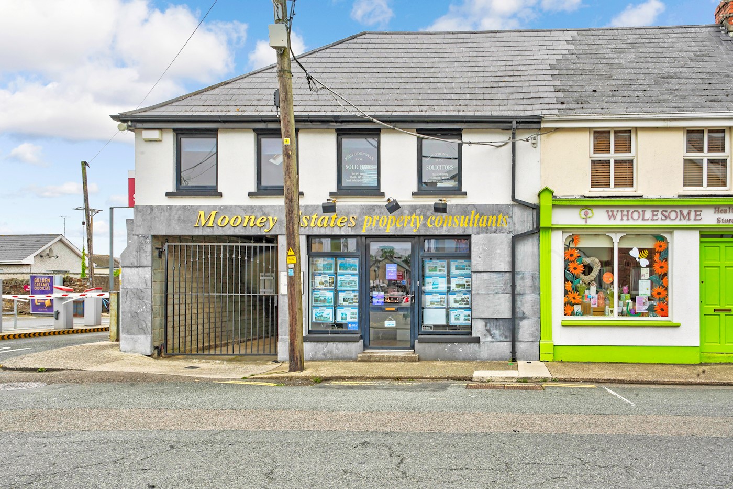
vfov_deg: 49.5
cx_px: 366
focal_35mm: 26
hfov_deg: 69.4
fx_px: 529
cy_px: 244
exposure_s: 1/15
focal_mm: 26
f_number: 18
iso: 100
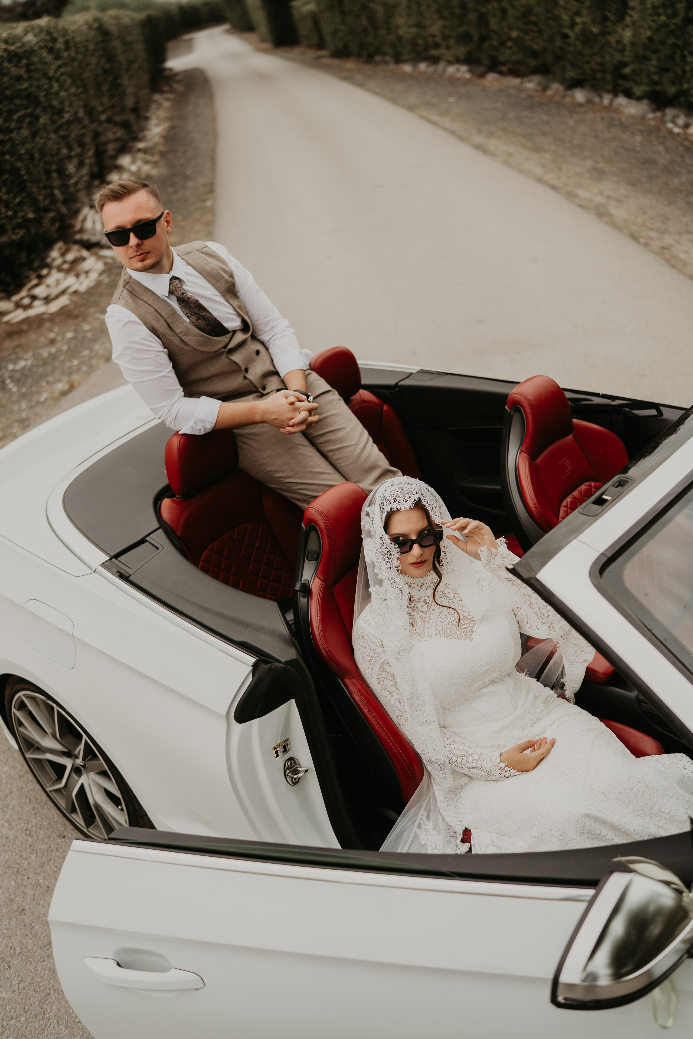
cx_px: 346
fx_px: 1011
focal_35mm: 35
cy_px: 520
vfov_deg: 54.4
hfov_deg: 37.9
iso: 100
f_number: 2
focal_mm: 35
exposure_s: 1/320
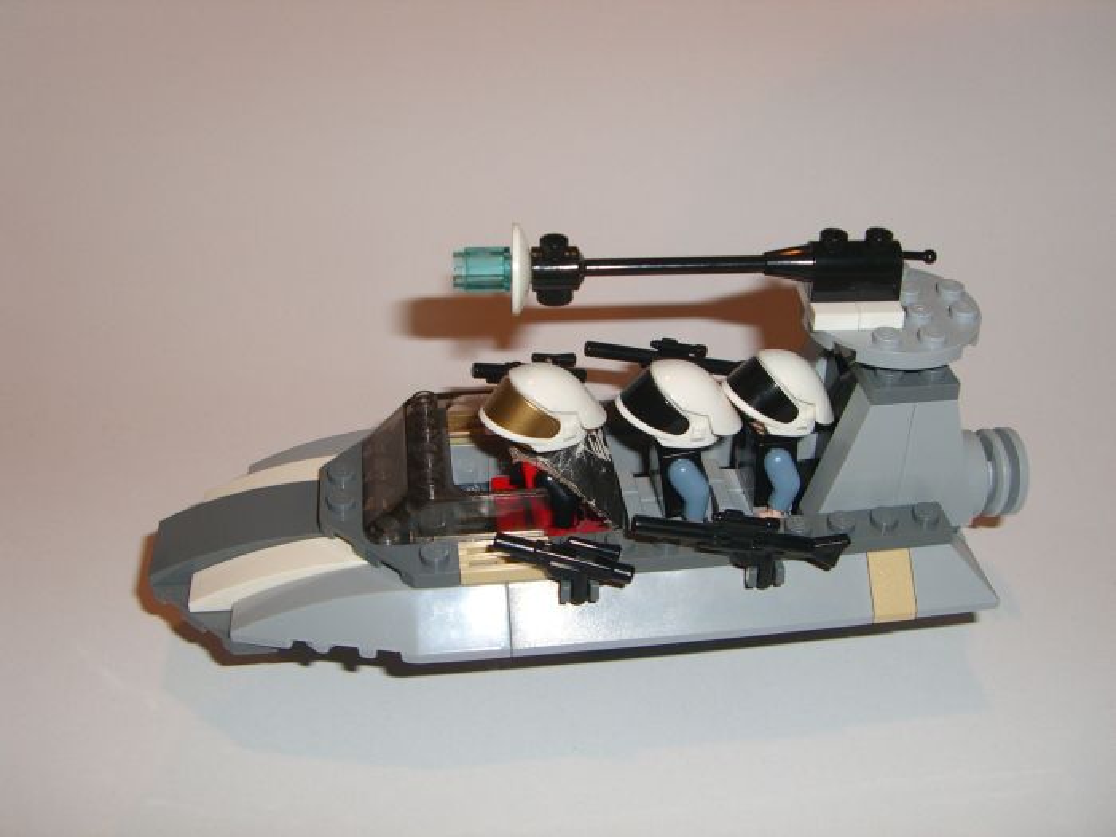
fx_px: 1225
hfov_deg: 49.0
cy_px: 418
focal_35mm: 38
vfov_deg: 37.7
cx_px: 558
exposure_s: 1/60
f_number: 2.7
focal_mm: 6.2
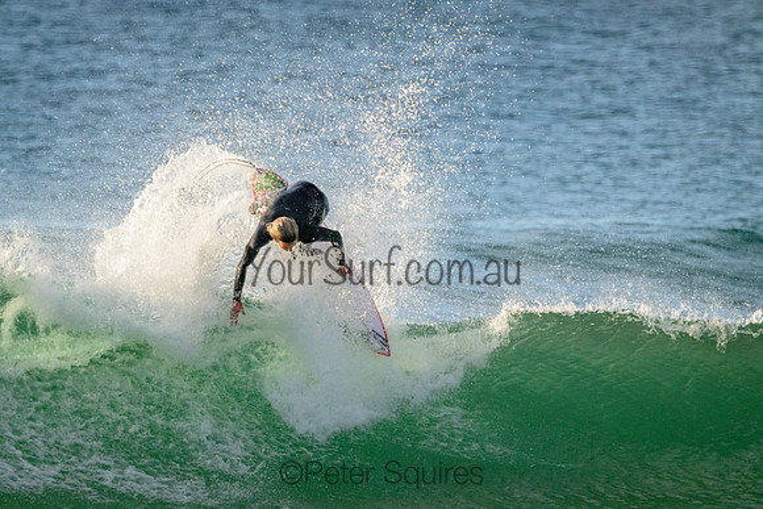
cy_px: 254
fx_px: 16959
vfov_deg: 1.7
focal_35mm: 800
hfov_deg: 2.6
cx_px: 382
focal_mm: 800
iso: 4500
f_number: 11
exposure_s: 1/1250
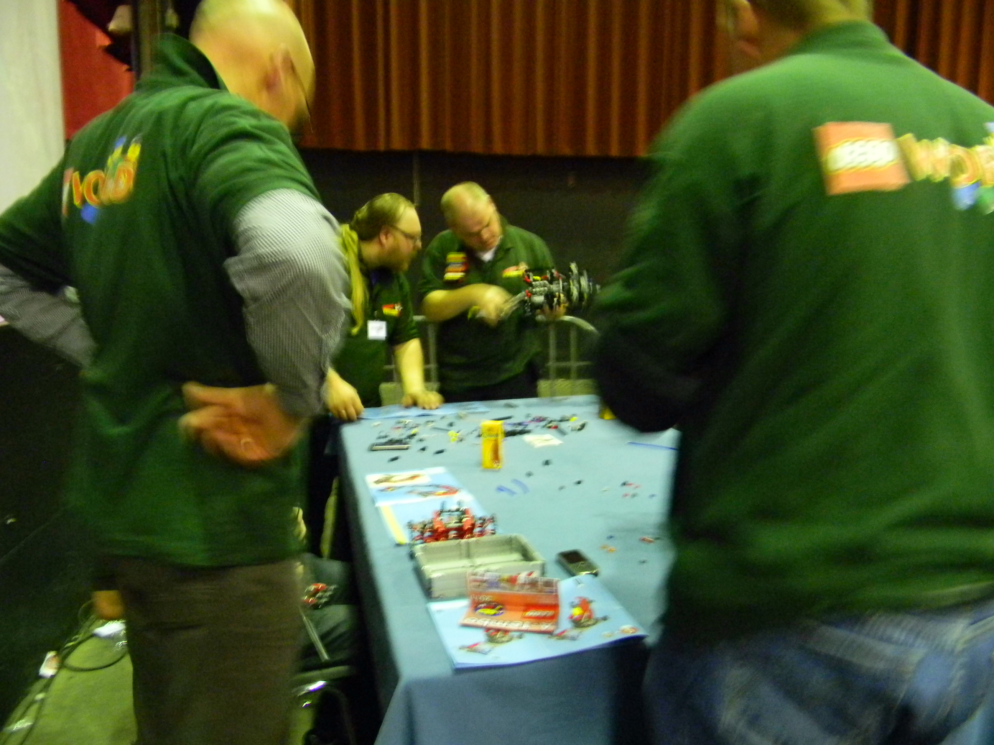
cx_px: 497
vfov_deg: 49.7
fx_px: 804
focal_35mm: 28
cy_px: 372
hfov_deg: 63.4
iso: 800
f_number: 3.5
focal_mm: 5
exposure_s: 1/4.4
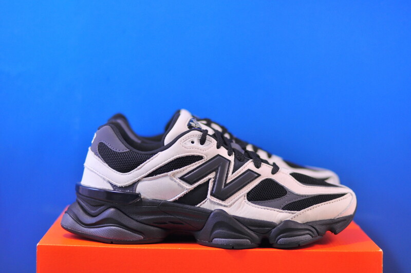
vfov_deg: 18.1
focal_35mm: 75
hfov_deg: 27.0
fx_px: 855
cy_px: 136
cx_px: 206
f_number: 2
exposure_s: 1/320
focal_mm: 50
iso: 250
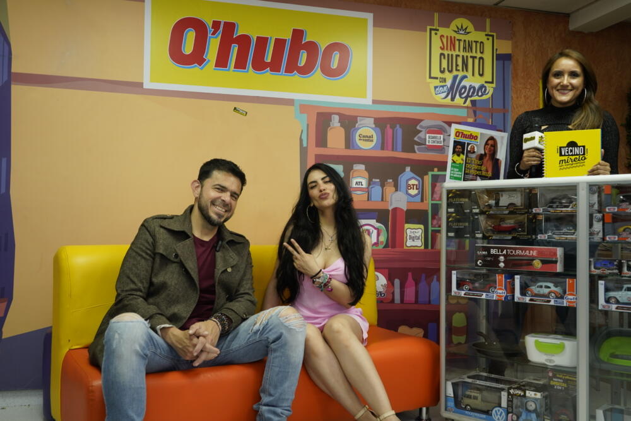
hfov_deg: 55.8
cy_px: 210
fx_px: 596
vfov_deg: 38.9
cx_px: 316
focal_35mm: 34
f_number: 4.5
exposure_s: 1/50
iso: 400
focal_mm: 34
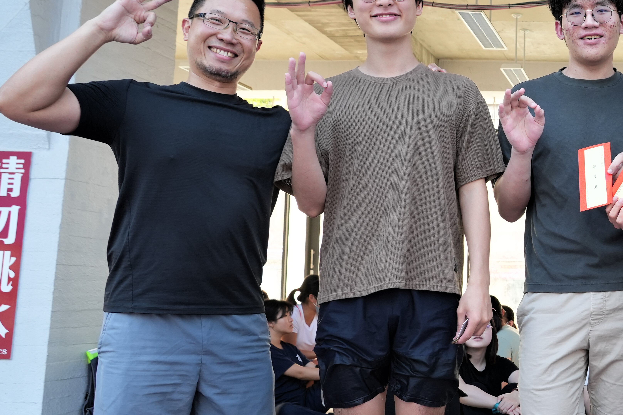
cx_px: 660
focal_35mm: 52
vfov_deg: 26.0
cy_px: 209
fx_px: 900
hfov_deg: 33.9
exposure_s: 1/125
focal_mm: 24
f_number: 5.6
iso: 800
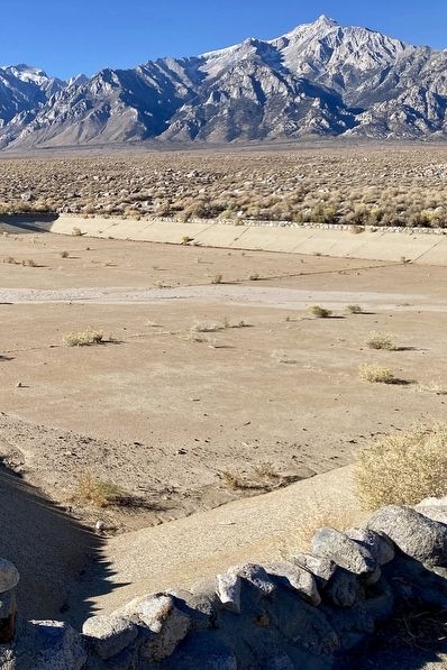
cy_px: 336
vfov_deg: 49.6
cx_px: 18
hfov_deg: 32.0
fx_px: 726
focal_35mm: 39
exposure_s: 1/1919
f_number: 1.8
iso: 20
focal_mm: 3.99
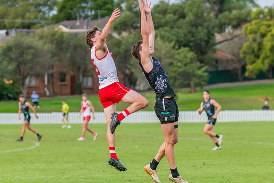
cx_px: 137
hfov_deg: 9.3
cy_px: 92
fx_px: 1683
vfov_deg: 6.2
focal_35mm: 221
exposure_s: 1/1600
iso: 800
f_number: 5.6
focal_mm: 220
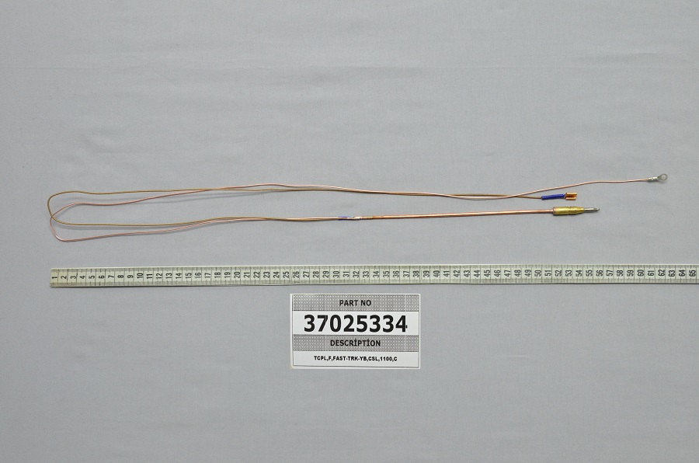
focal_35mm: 36
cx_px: 350
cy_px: 232
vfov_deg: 36.7
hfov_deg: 53.2
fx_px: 698
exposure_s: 1/90
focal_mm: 24
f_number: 5.6
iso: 1100
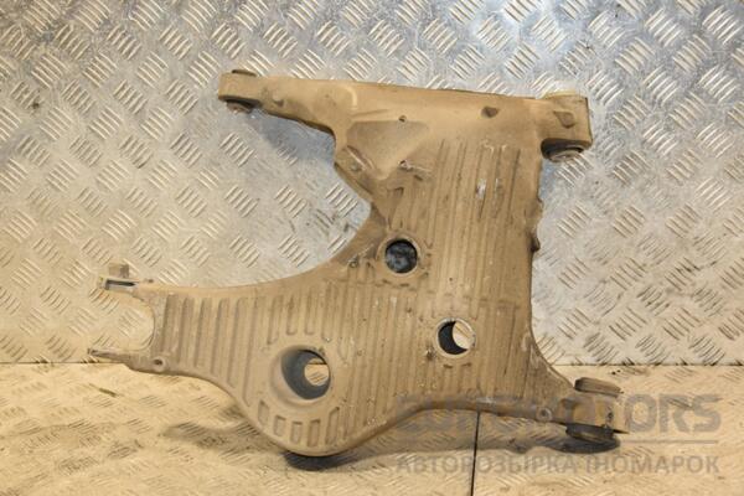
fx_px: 1302
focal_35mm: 63
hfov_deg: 31.9
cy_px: 248
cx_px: 372
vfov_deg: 21.6
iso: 800
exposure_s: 1/160
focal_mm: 42
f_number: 4.8
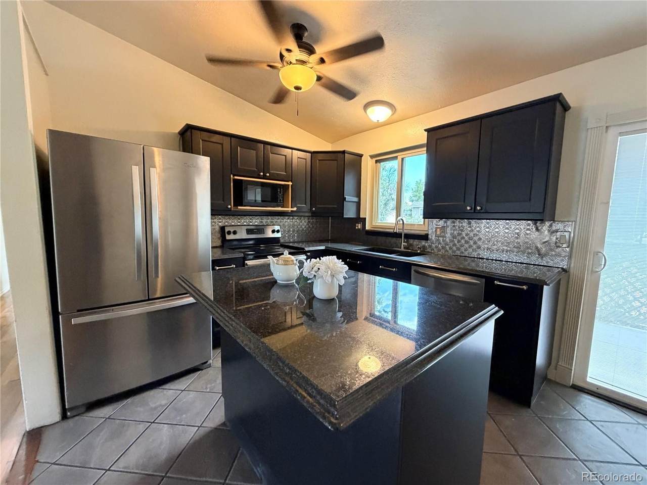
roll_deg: +1.4
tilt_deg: -4.8
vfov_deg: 85.7
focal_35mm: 14
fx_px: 262
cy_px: 242
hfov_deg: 102.1
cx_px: 324
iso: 500
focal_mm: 2.22
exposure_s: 1/60
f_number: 2.2
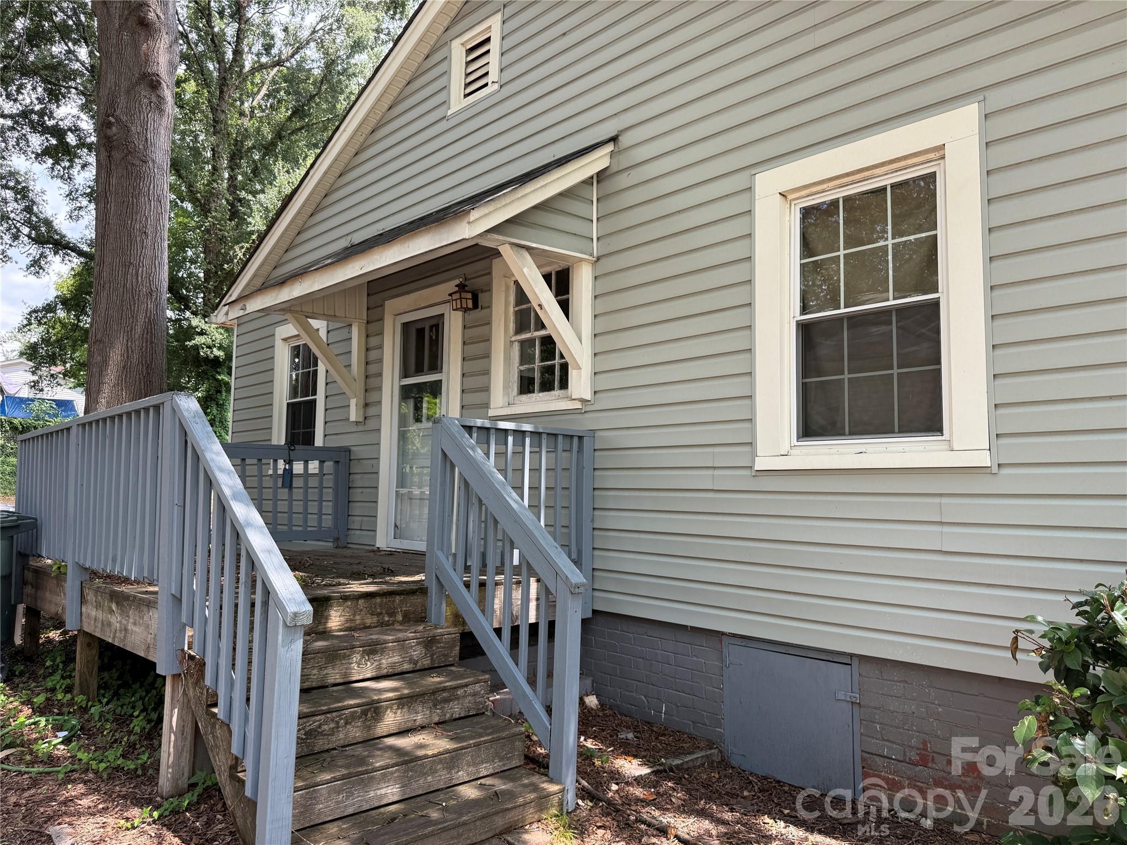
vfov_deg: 56.8
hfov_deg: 71.6
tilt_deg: +5.4
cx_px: 564
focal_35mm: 24
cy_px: 422
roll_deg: -1.0
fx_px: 781
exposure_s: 1/440
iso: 80
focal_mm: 6.76
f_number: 1.78
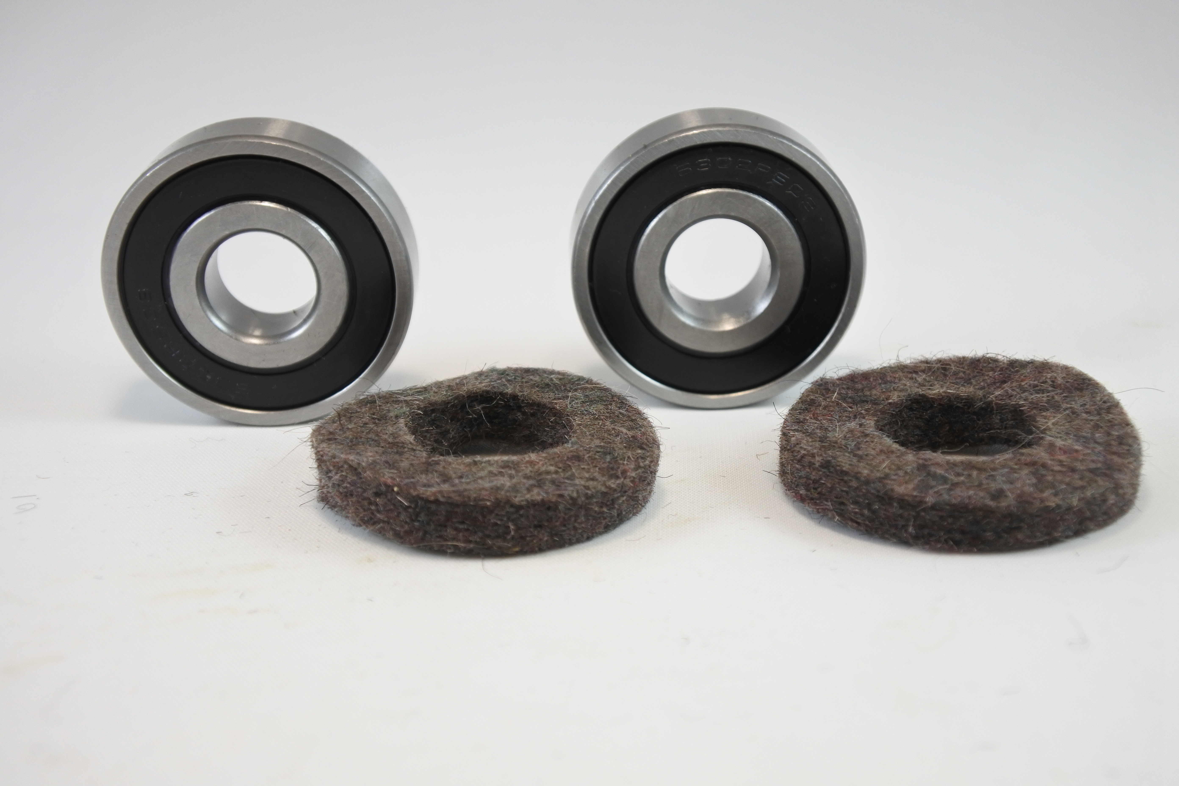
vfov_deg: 23.8
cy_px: 393
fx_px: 1867
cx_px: 590
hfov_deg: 35.1
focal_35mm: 57
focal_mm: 21.4
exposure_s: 1/125
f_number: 4.8
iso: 450
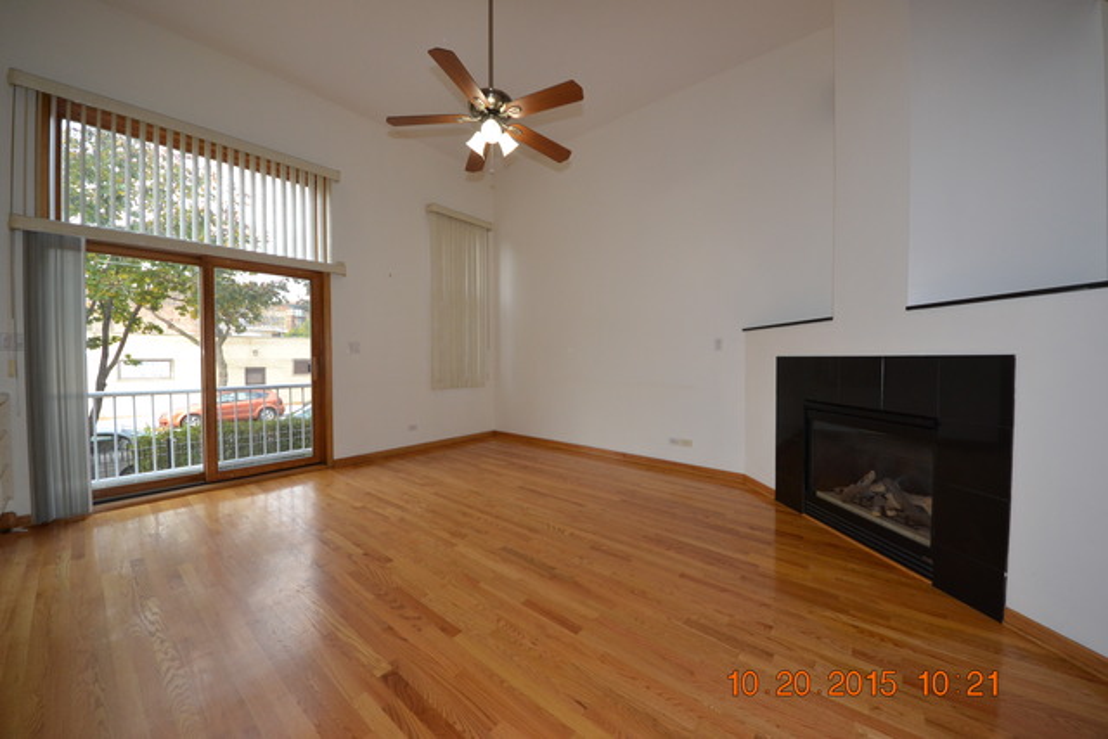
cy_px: 370
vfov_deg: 90.0
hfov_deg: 112.6
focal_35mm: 12
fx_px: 369
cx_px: 554
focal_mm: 8
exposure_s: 1/125
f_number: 7.1
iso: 800
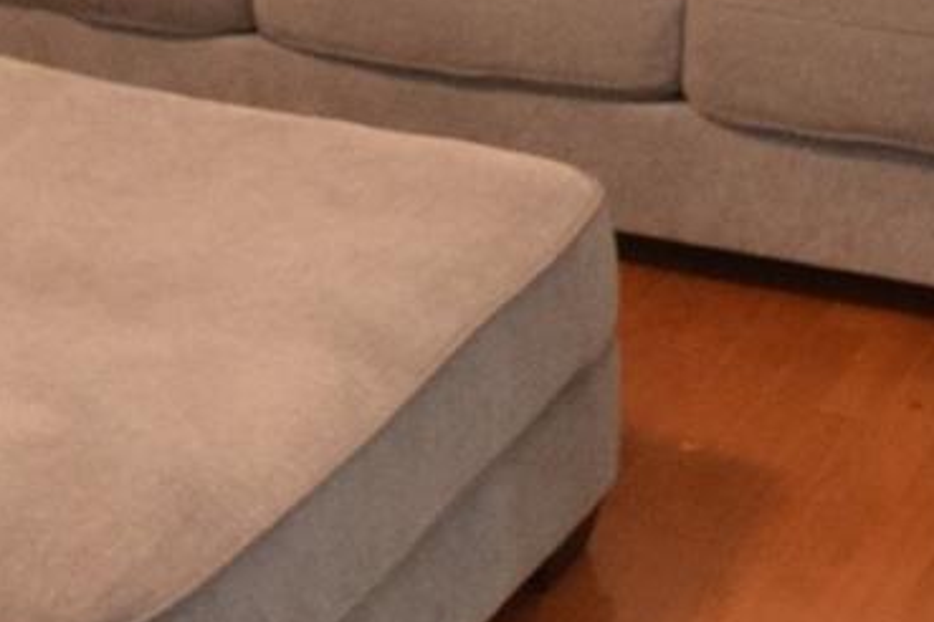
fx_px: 2594
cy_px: -293
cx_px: 516
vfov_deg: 13.0
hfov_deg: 20.4
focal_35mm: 100
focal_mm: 12
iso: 2000
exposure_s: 1/60
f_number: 3.8
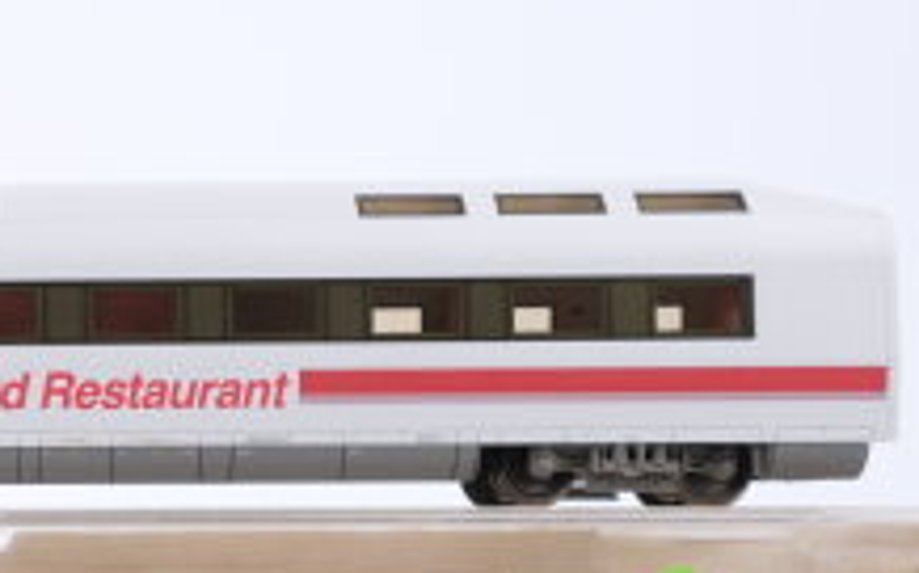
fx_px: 2178
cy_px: 522
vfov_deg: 14.8
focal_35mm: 87
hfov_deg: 22.6
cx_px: -67
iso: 200
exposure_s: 1/125
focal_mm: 20.5
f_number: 6.4
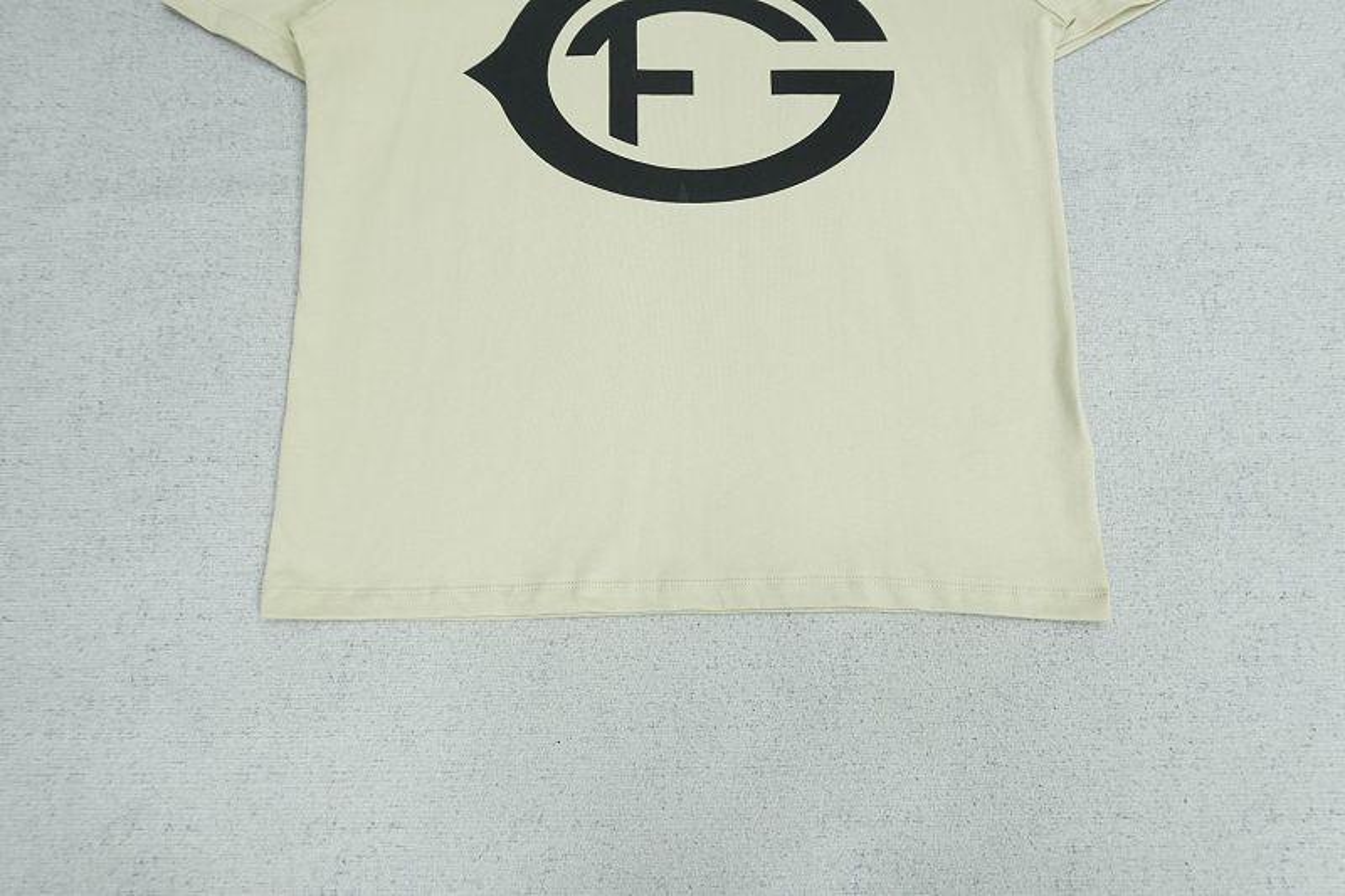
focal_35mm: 24
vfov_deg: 53.1
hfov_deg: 73.8
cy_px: 448
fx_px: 896
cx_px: 672
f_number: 8
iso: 1000
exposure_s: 1/160
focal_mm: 16
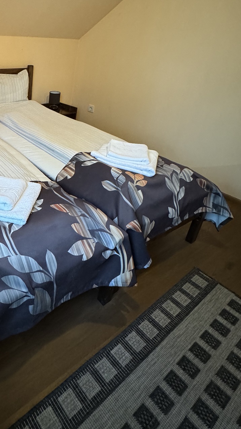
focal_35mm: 23
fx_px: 261
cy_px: 147
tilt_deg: -22.9
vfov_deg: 76.5
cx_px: 11
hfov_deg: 43.7
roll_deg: -2.6
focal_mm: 2.22
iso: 1000
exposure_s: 1/50
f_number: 2.2
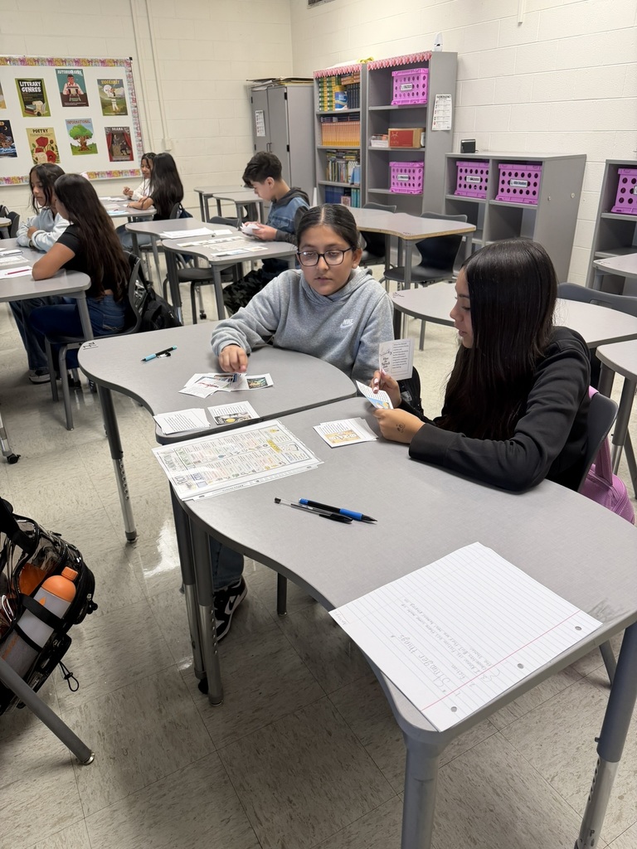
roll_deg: +2.5
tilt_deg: -26.6
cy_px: 424
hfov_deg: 56.8
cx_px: 318
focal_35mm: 24
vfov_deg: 71.6
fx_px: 589
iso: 125
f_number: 1.78
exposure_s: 1/120
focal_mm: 6.76
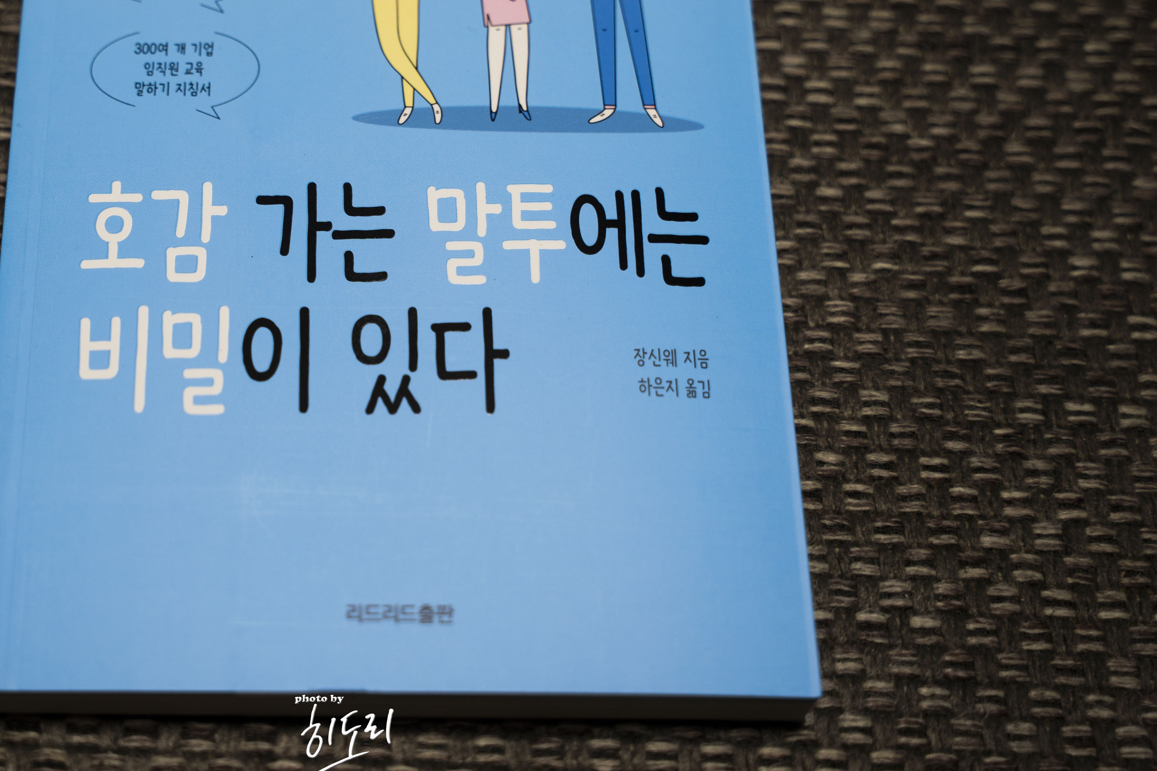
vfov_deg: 19.6
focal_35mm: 69
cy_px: 189
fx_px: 2215
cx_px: 345
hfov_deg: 29.0
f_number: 3.2
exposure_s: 1/60
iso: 125
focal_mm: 44.6
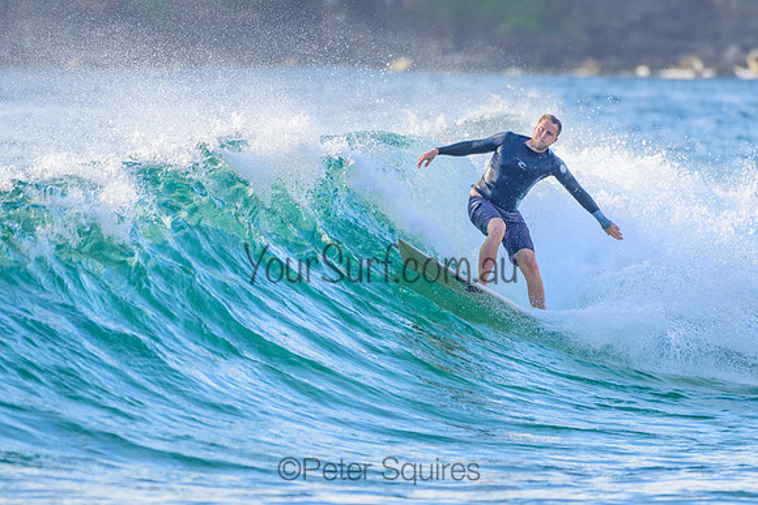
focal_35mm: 613
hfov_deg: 3.4
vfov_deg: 2.2
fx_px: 12912
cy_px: 262
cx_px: 435
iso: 400
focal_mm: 500
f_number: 5.6
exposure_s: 1/2000
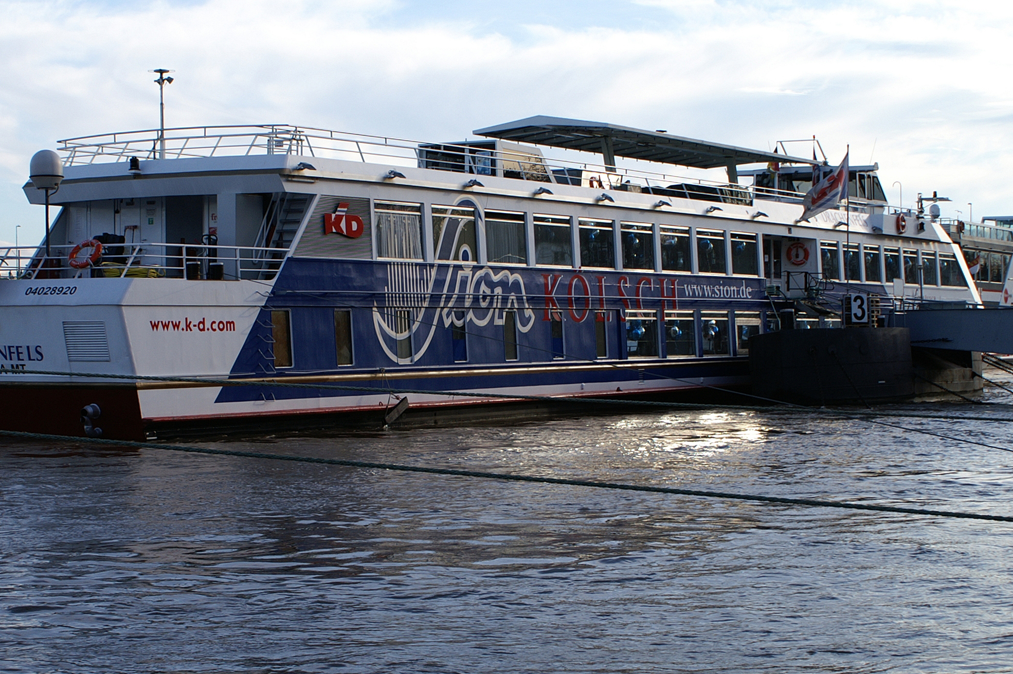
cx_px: 429
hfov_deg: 30.9
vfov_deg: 20.9
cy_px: 370
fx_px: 1828
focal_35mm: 65
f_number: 8
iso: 100
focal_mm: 30
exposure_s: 1/250
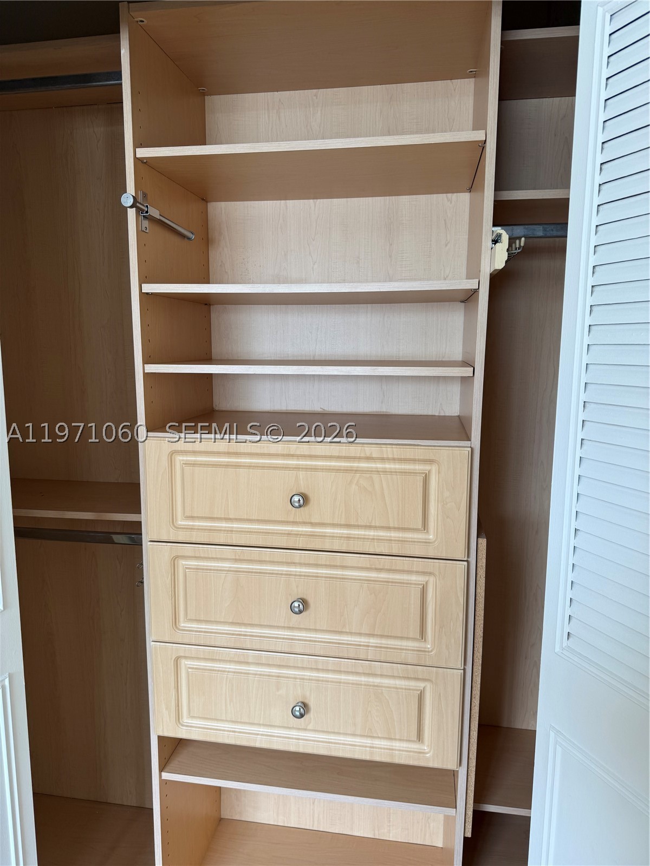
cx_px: 325
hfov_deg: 56.8
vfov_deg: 71.6
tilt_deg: -7.3
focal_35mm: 24
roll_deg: -1.2
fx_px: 601
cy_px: 433
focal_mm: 6.76
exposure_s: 1/121
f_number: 1.78
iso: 80
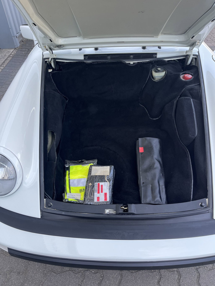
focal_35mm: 26
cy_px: 143
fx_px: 215
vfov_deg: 67.3
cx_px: 108
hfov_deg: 53.1
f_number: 1.6
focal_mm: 5.1
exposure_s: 1/312
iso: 50
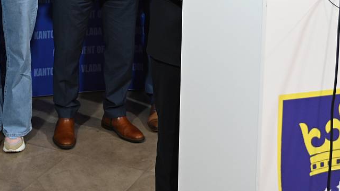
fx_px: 793
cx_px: 88
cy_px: -86
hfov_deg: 24.0
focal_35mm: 88
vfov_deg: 13.1
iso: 720
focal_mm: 28
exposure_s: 1/125
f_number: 2.8
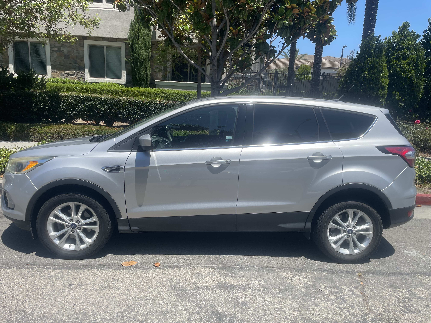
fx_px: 324
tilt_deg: -11.7
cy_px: 162
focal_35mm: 26
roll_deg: -2.4
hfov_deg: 67.3
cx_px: 216
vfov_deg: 53.1
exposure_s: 1/3125
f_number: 1.6
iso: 32
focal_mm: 4.2
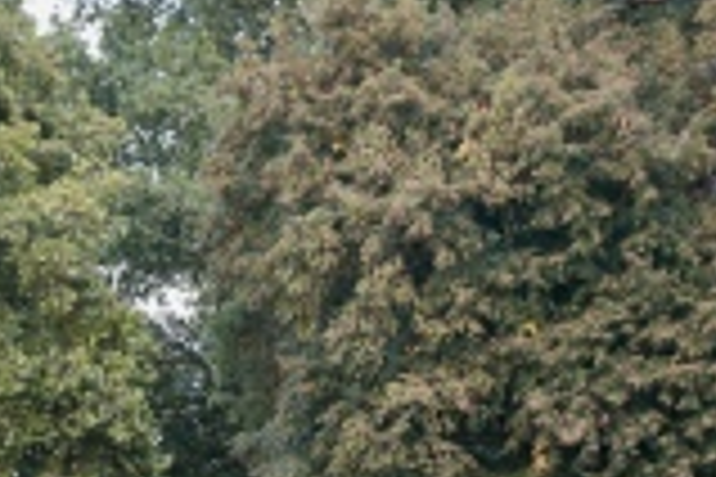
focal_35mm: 328
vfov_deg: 4.2
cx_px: 252
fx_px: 6523
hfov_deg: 6.3
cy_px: 488
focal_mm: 130
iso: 1250
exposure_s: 1/160
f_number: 4
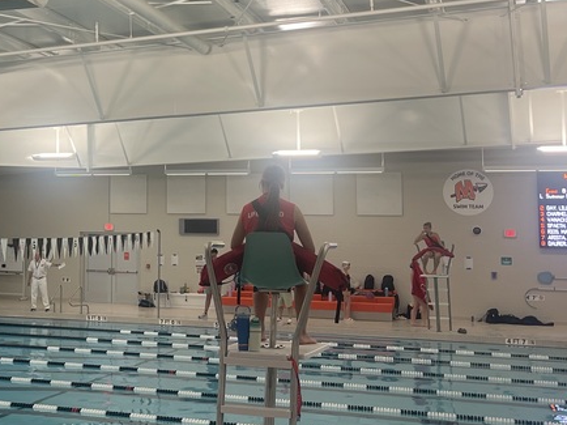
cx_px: 44
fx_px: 966
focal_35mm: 59
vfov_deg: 24.6
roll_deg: -1.4
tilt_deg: +4.6
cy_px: 119
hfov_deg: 31.0
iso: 40
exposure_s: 1/121
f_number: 1.6
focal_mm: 5.1
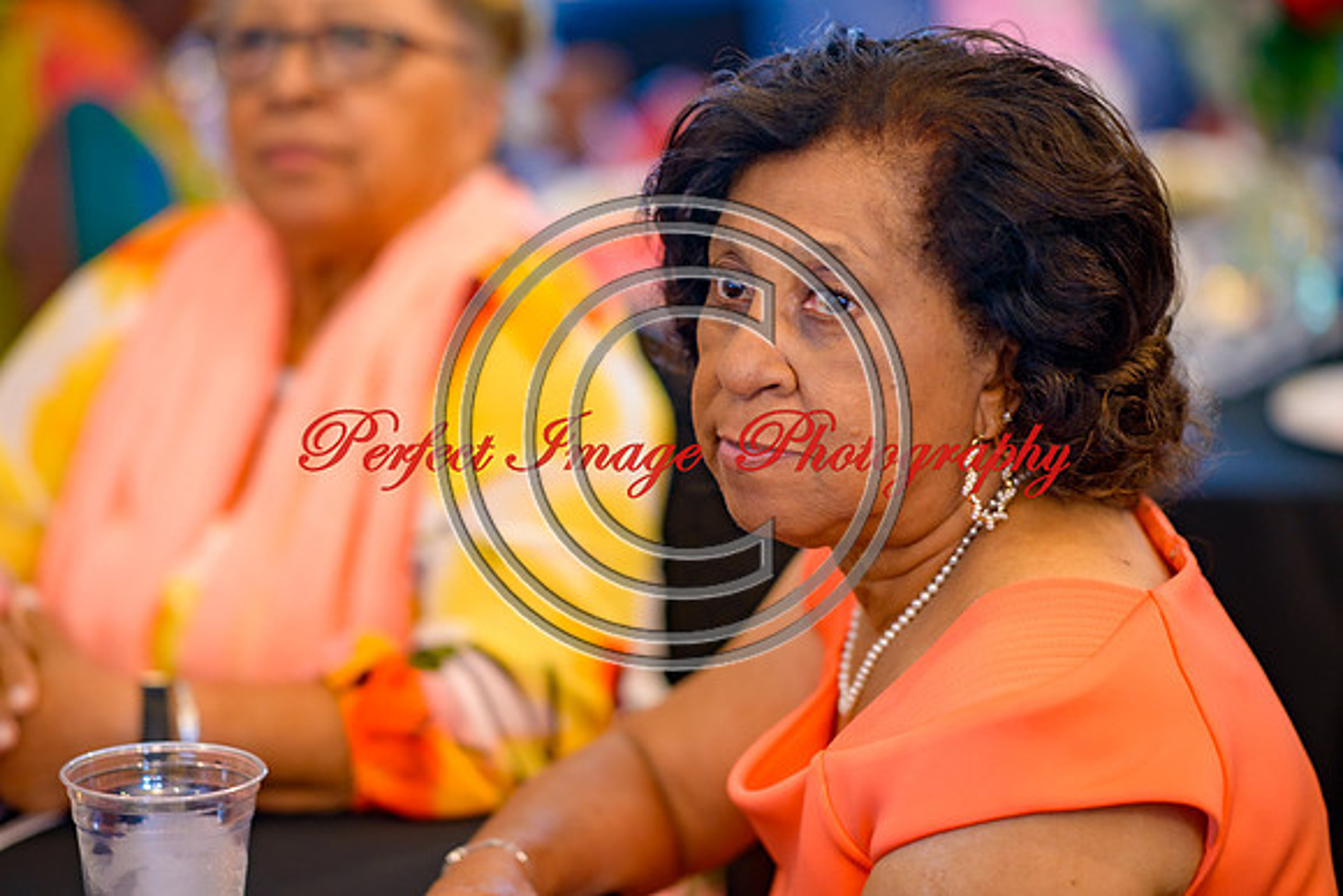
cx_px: 603
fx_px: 4318
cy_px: 435
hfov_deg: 17.7
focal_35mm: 116
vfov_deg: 11.8
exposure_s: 1/125
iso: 640
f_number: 1.8
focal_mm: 105
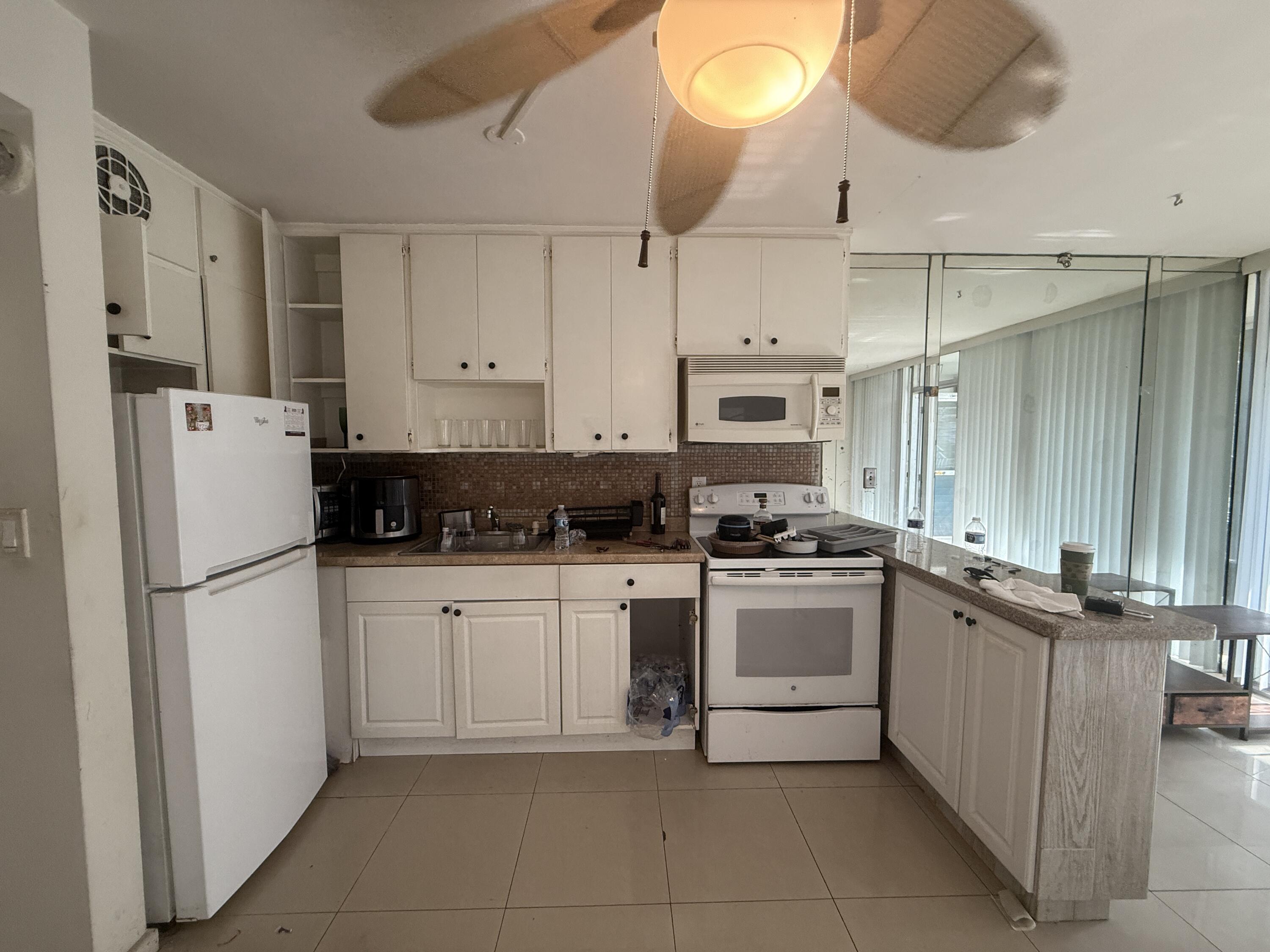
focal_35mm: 14
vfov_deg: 85.7
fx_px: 514
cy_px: 476
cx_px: 635
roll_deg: +0.6
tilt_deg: -3.8
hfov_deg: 102.1
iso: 250
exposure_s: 1/120
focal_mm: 2.22
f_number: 2.2
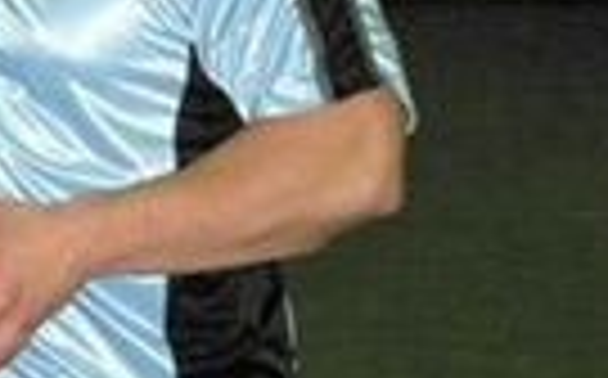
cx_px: -90
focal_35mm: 236
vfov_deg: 5.5
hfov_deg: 8.8
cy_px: -122
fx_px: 3906
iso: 400
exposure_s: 1/60
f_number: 3.2
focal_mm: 12.9
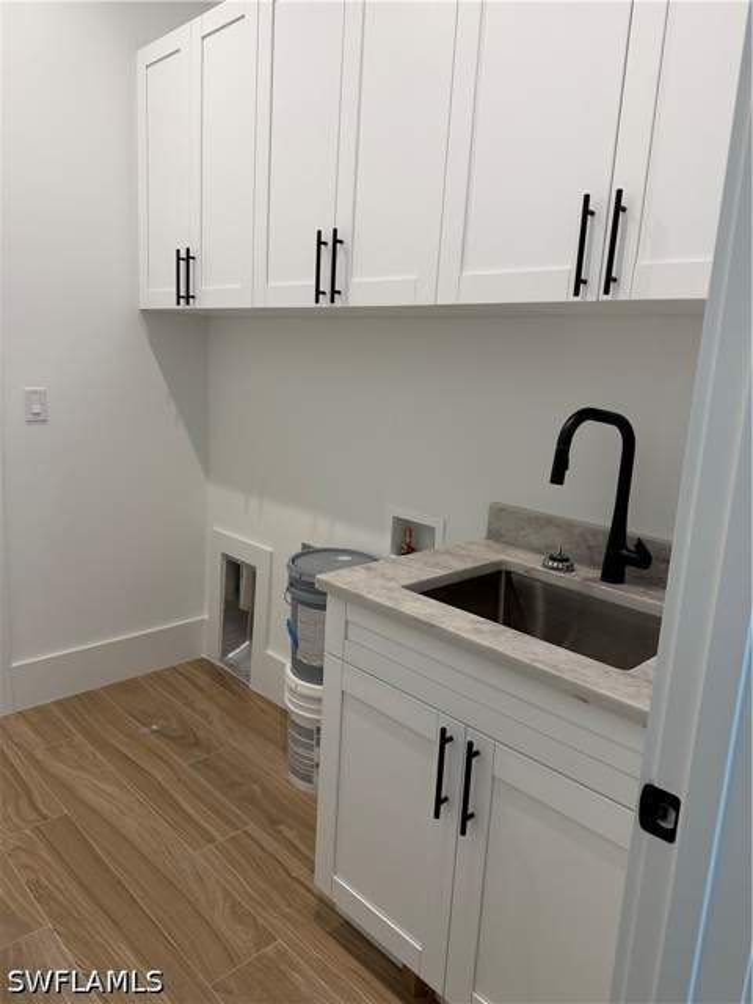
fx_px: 696
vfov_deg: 71.6
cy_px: 502
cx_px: 376
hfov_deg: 56.8
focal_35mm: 24
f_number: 1.78
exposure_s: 1/120
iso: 160
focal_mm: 6.76
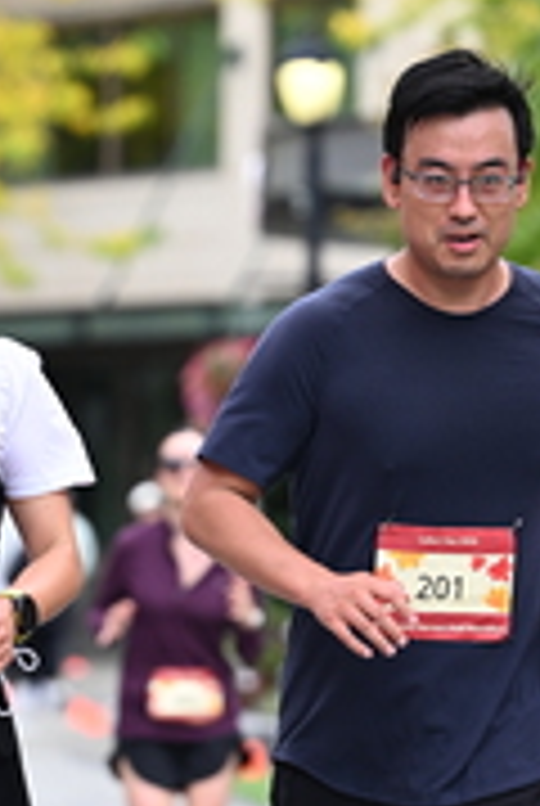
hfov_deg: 3.9
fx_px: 7911
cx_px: 209
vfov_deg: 5.8
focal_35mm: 353
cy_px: 374
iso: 640
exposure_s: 1/2000
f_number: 2.8
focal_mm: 115
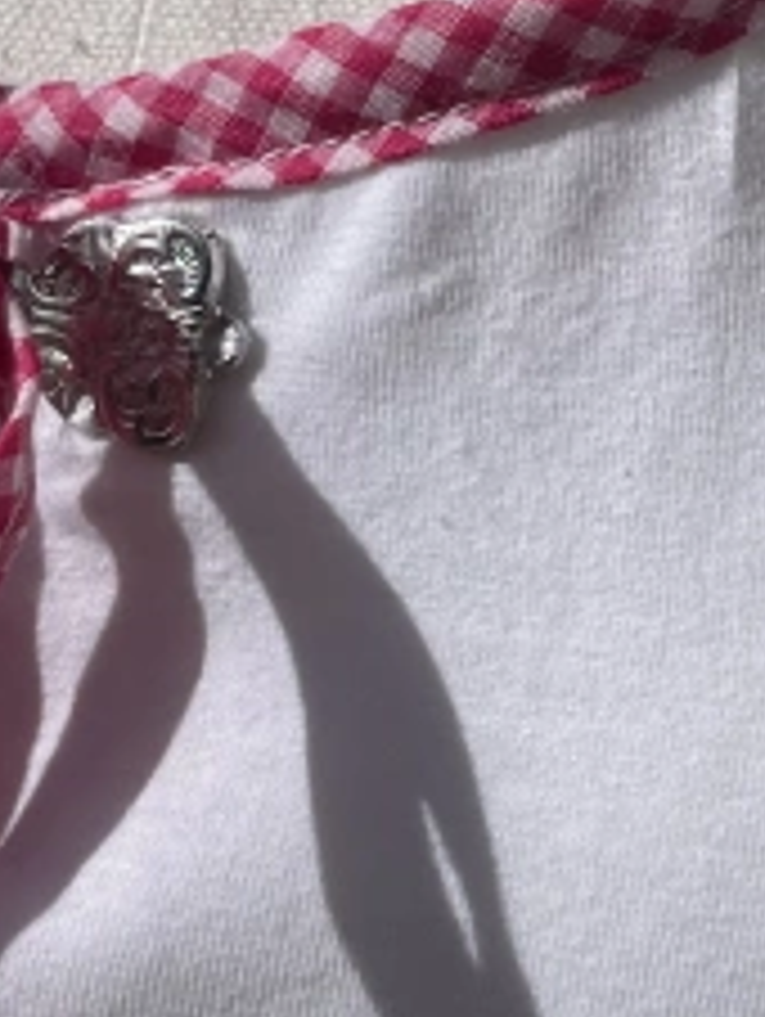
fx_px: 3382
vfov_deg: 17.0
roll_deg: -2.4
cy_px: 292
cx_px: 918
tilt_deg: -14.9
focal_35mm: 115
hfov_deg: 12.6
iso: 32
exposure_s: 1/8403
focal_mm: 4.2
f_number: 1.6
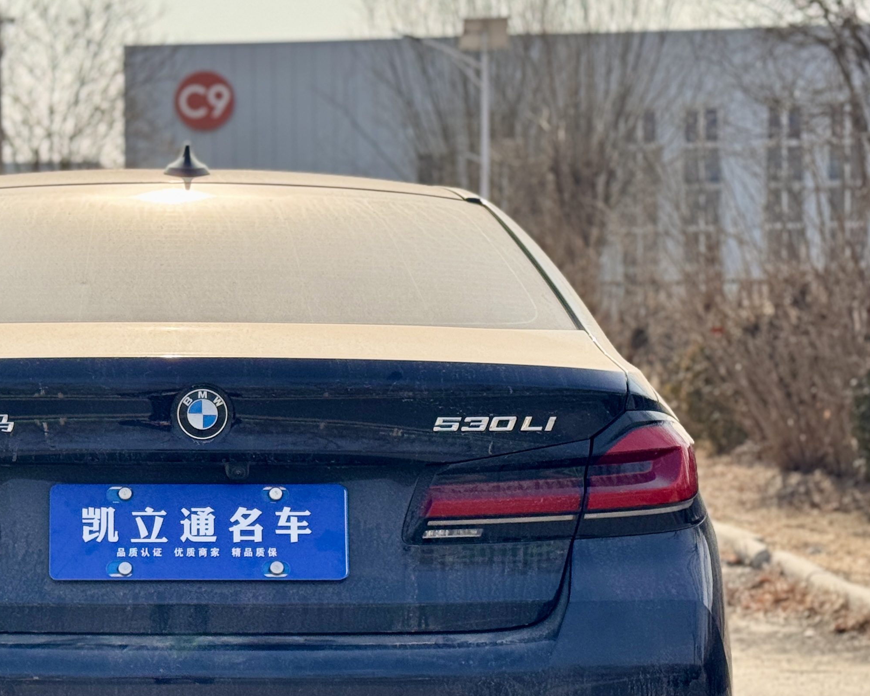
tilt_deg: -2.0
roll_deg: +0.9
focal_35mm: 86
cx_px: 204
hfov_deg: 22.0
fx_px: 2214
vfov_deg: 17.8
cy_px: 425
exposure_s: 1/4608
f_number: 1.78
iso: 64
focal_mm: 6.76
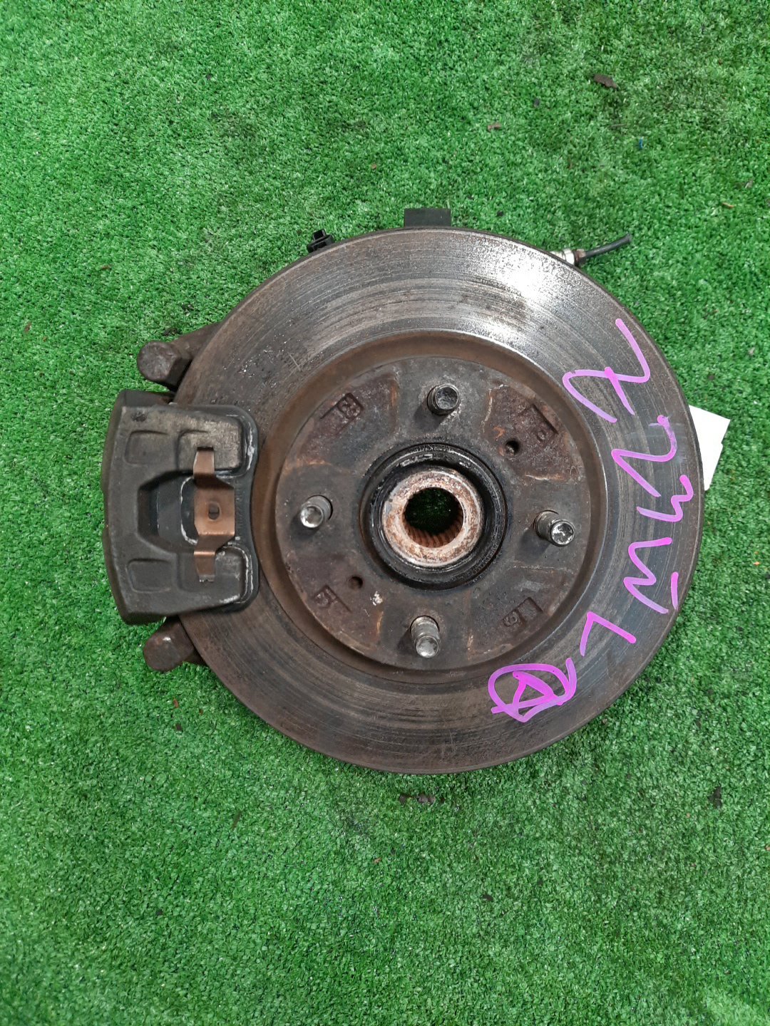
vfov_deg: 69.4
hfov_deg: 54.9
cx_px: 385
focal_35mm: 25
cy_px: 513
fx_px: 741
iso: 406
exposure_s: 1/33
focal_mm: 4.6
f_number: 2
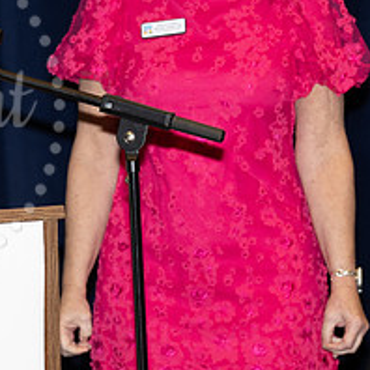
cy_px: 9
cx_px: 33
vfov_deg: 4.6
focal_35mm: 384
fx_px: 4644
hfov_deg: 4.6
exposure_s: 1/80
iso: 640
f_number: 5.6
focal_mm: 120
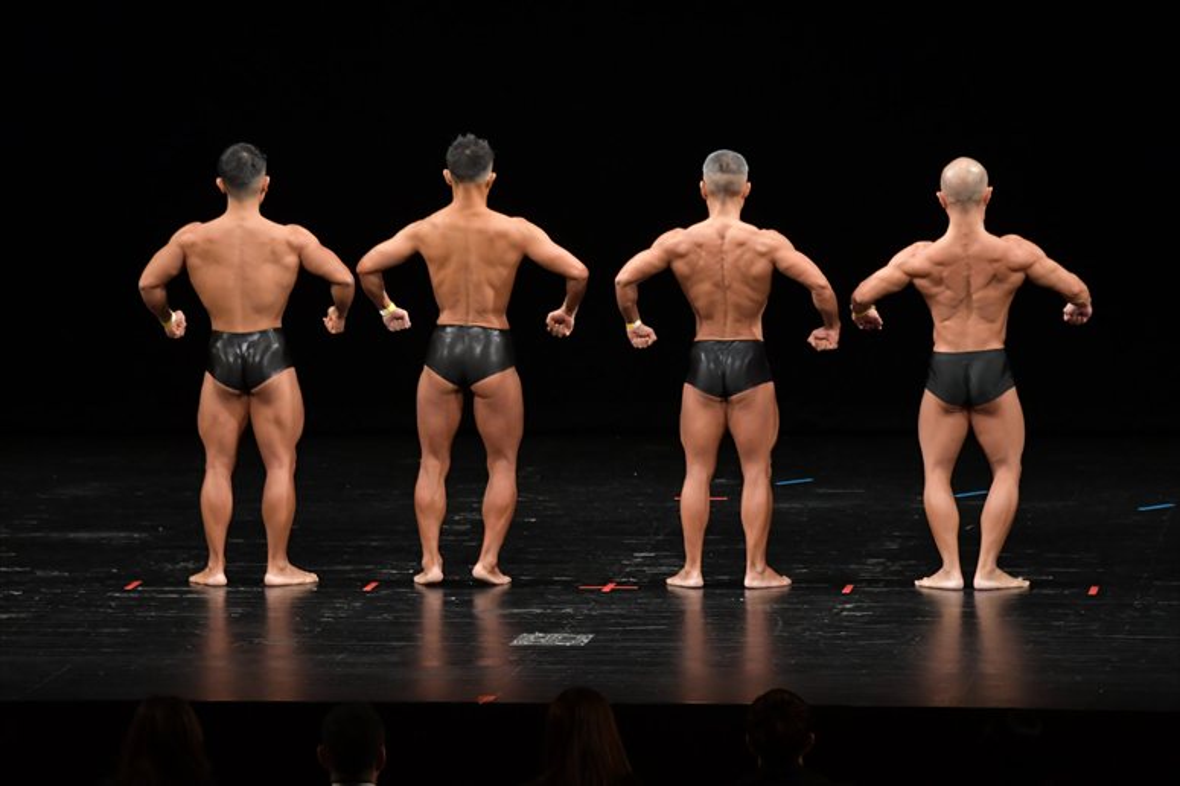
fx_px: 6127
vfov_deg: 7.3
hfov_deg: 11.0
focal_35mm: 187
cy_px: 393
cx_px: 590
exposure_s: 1/400
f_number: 5.6
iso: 2500
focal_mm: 125
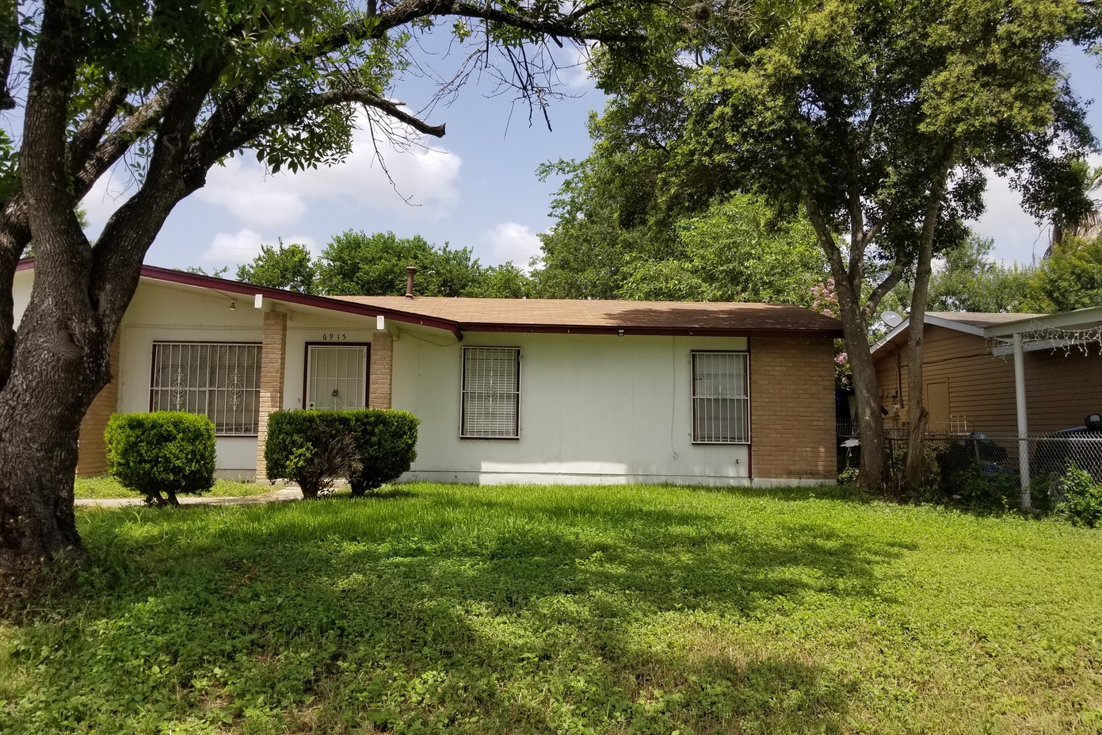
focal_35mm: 28
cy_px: 345
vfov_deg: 46.4
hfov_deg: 65.5
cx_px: 540
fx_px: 857
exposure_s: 1/2432
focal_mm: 4.25
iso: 50
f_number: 1.7
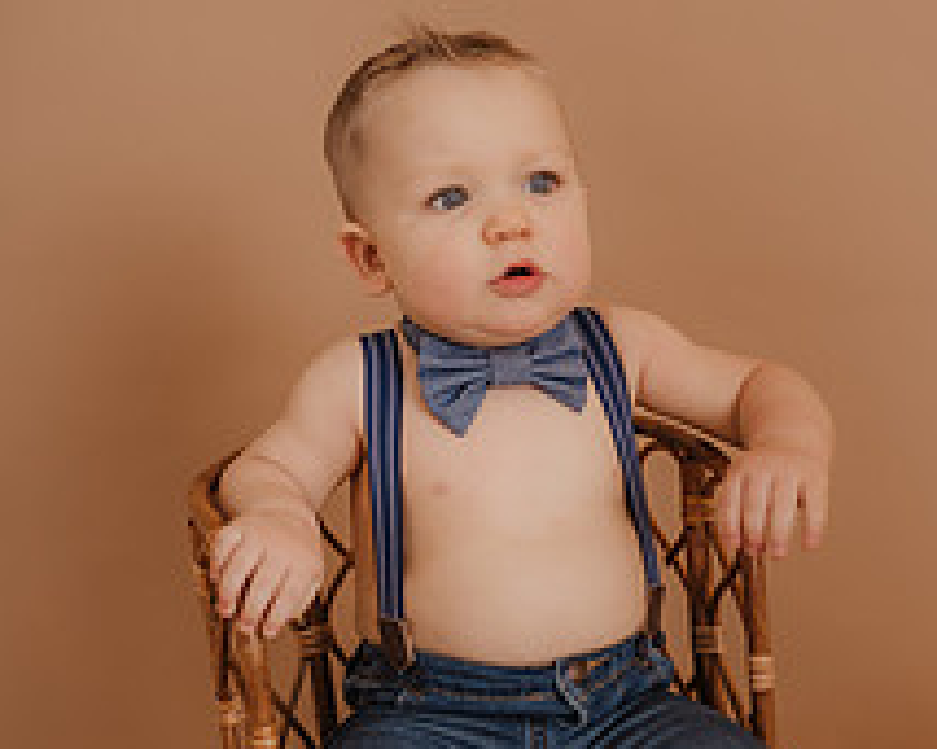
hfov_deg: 27.5
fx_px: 1913
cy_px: 425
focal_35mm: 69
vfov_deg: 22.1
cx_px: 442
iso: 200
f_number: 3.2
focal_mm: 35
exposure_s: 1/200
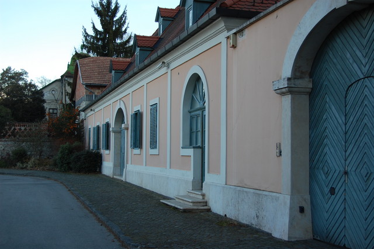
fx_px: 592
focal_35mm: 57
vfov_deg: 23.8
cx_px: 187
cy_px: 124
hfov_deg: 35.1
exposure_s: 1/125
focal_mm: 38
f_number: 5.6
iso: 220
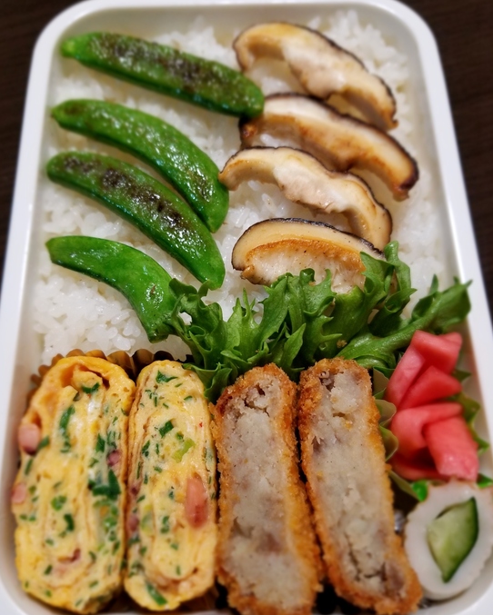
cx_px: 240
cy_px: 323
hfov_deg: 51.5
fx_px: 510
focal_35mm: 28
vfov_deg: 62.2
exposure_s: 1/40
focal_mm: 4.3
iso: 200
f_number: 1.7
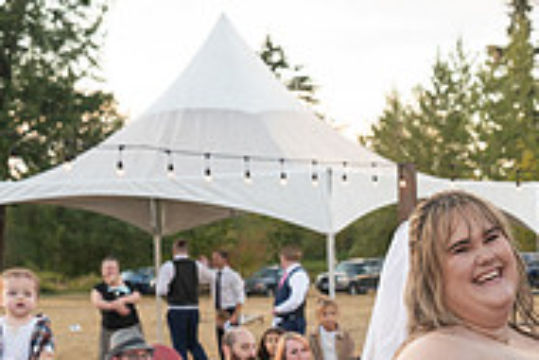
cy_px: 435
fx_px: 2008
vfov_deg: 10.1
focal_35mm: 134
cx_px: 567
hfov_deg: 15.0
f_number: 5.6
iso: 800
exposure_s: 1/160
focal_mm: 44
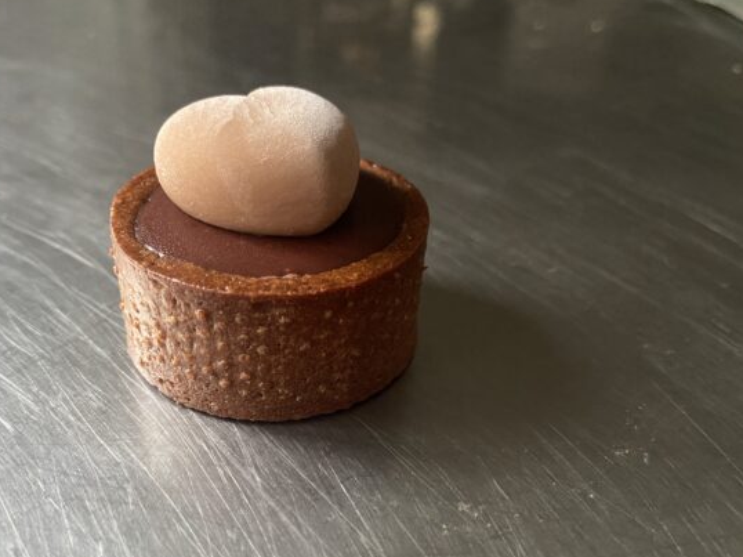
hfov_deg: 58.1
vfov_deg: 45.4
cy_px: 304
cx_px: 313
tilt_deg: -34.8
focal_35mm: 31
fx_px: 665
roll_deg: -0.8
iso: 640
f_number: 1.8
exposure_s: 1/30
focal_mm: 4.25
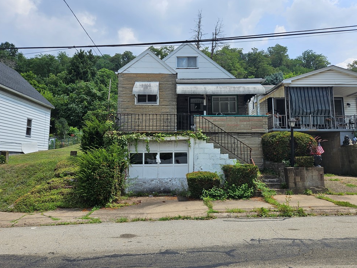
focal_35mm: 24
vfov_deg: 56.8
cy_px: 129
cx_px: 177
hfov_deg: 71.6
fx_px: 248
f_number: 1.8
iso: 25
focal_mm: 5.4
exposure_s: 1/2066
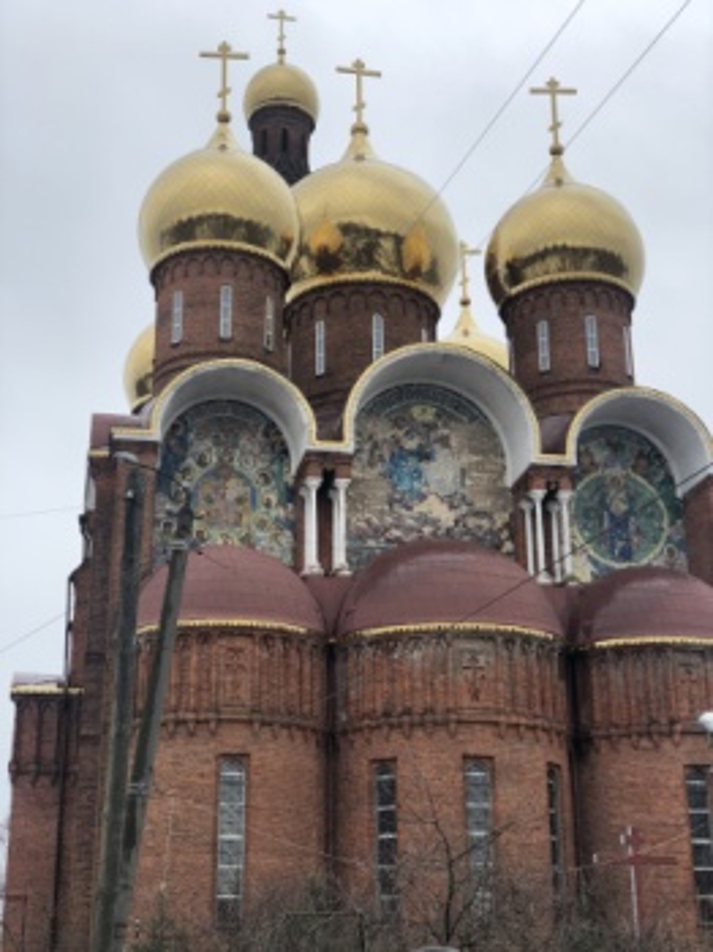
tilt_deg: +20.7
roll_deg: +0.8
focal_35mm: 52
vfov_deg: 36.8
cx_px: 356
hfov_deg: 28.0
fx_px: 1430
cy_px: 476
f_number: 2.4
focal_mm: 6
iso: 16
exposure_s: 1/355
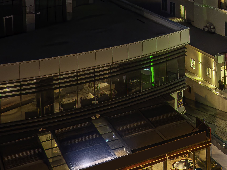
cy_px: -64
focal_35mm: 74
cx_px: 334
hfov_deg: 22.1
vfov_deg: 18.2
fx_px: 485
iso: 800
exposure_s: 1/15
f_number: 2.8
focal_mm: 12.29
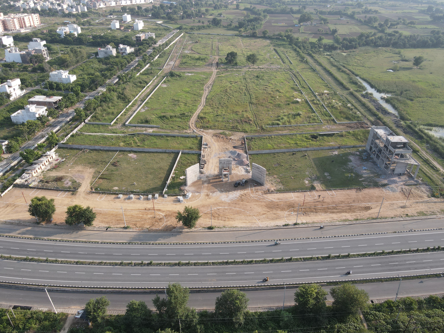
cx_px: 222
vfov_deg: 56.8
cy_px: 166
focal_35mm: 24
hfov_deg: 71.6
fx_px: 308
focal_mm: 4.5
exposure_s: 1/250
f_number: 2.8
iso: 100
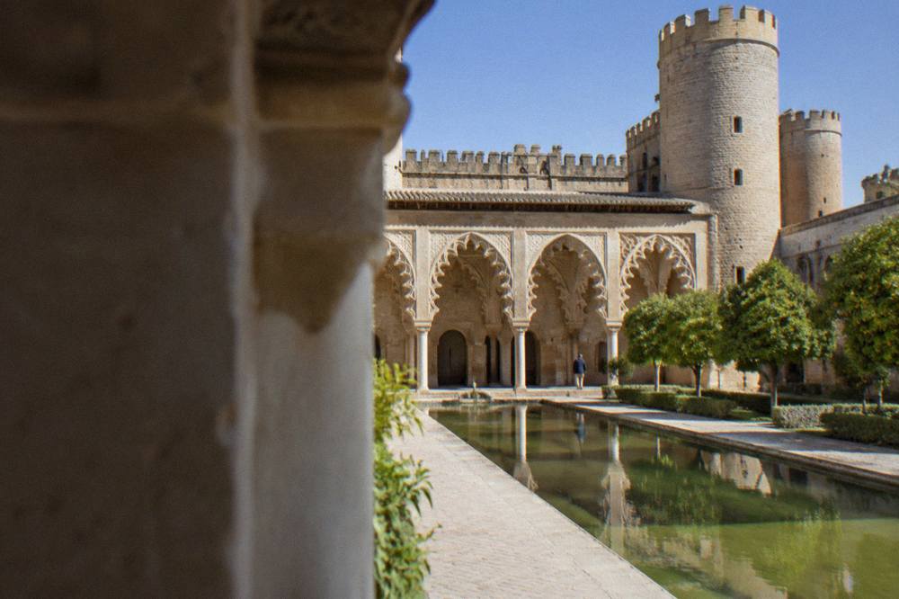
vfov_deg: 13.0
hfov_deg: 19.5
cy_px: 300
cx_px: 450
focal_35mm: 105
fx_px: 2621
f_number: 9
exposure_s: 1/160
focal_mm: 105
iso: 400
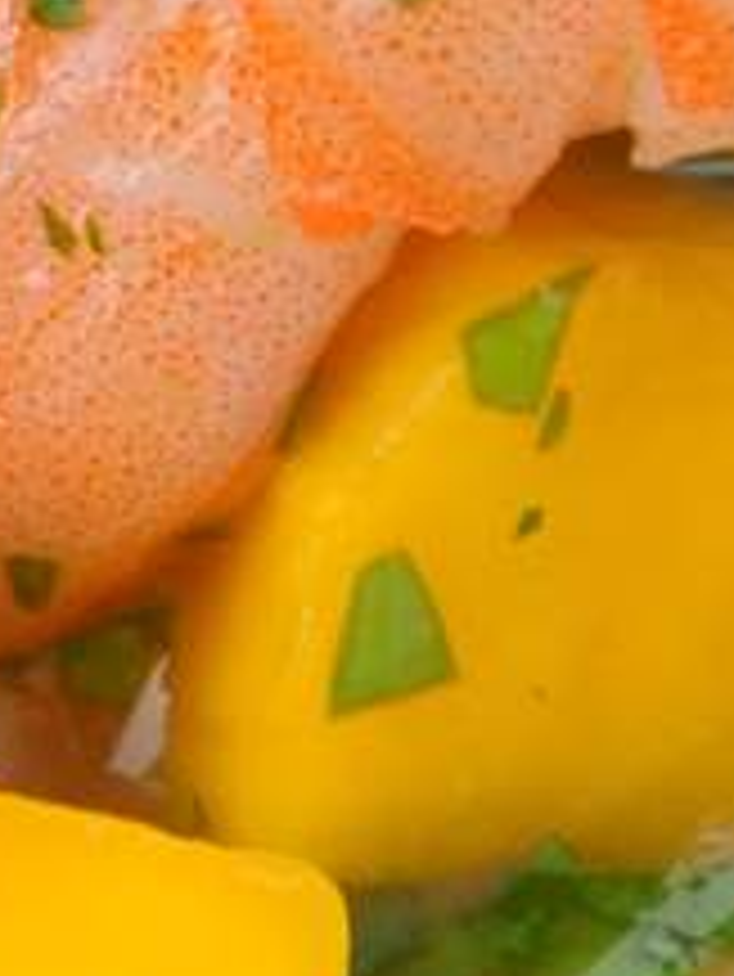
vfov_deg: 2.2
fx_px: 24940
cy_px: -1192
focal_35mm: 883
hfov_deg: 1.7
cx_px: -671
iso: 200
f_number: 5
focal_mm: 60
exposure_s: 1/400
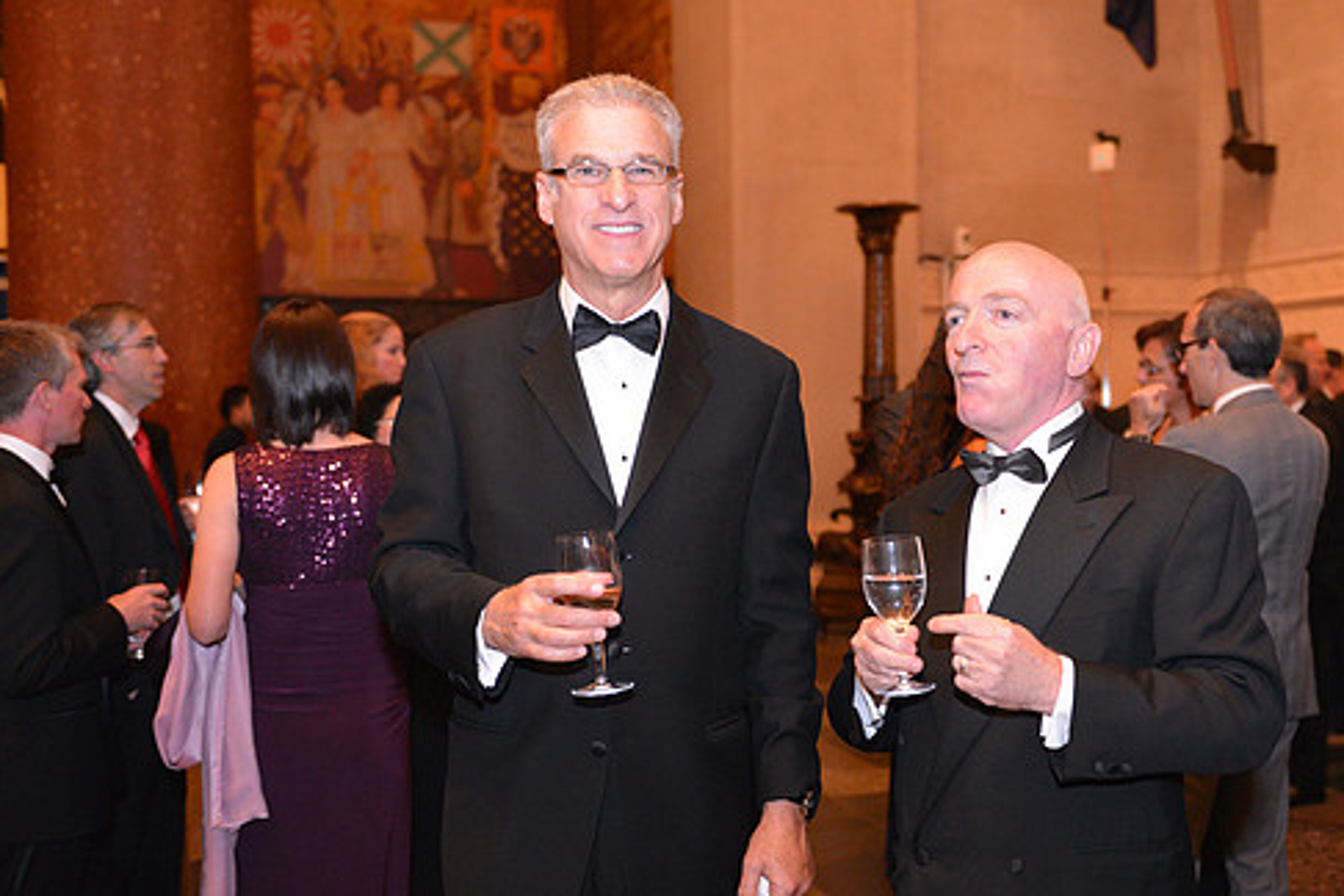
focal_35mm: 43
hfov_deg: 45.3
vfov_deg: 31.2
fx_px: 1605
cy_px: 483
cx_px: 788
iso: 4000
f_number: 2.8
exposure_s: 1/60
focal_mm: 36
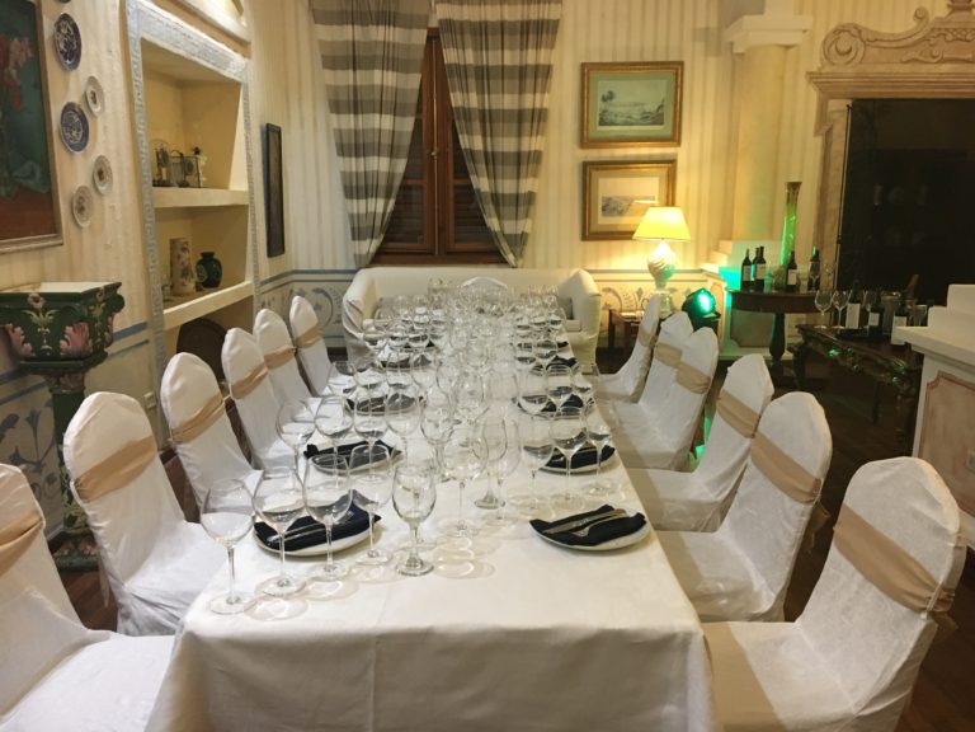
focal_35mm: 29
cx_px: 488
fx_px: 817
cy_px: 366
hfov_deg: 61.7
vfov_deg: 48.2
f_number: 2.2
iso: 200
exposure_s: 1/24
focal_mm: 4.15
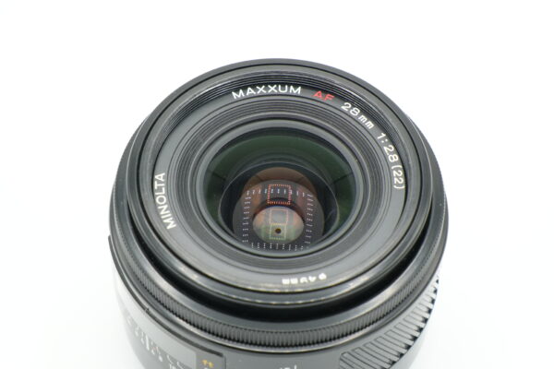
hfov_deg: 19.5
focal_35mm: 105
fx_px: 1616
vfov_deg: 13.0
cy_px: 184
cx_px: 277
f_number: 11
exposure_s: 1/125
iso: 800
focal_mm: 70
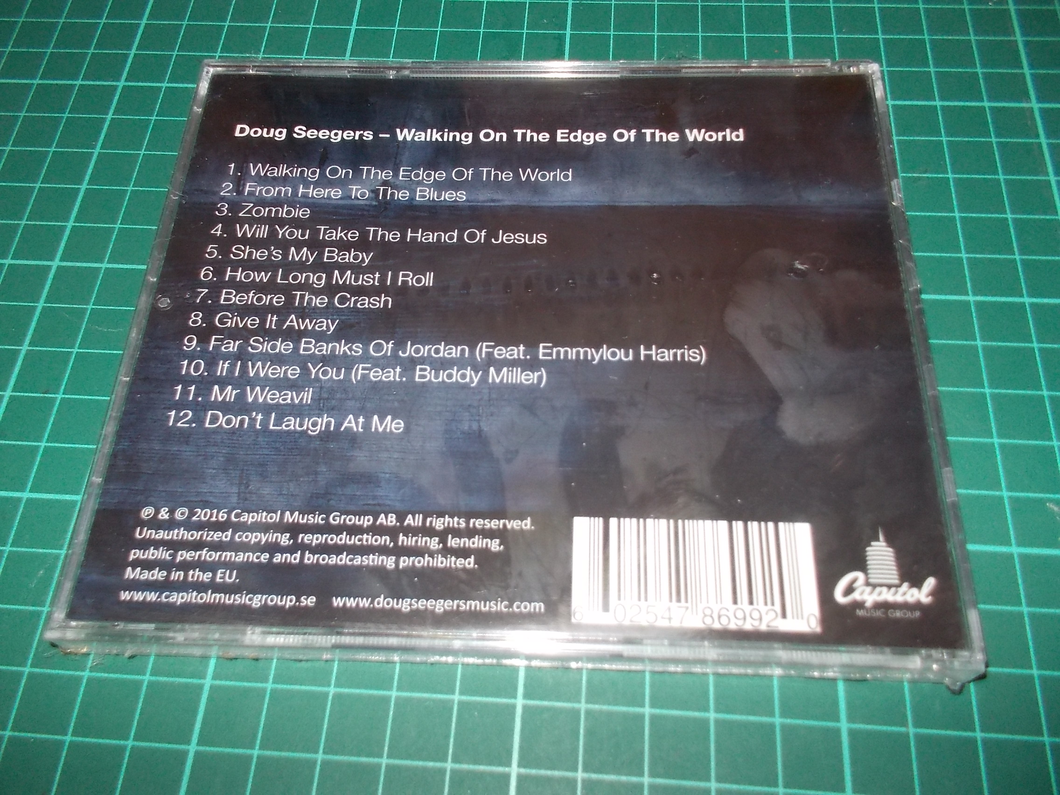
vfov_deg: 48.2
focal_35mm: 29
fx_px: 888
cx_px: 530
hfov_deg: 61.7
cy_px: 398
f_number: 3.3
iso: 200
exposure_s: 1/30
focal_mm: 4.1
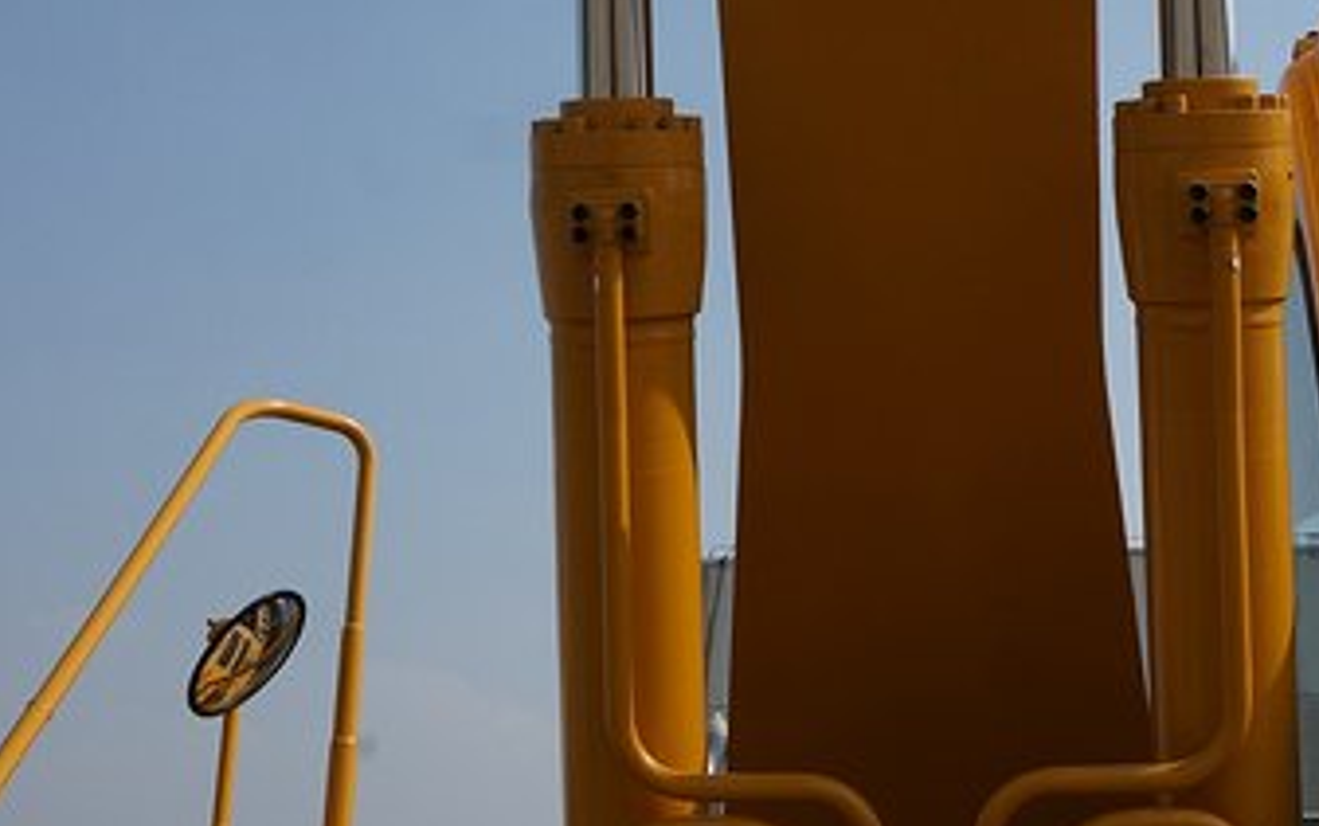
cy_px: 72
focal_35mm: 58
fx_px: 2086
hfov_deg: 34.8
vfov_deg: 21.8
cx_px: 865
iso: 100
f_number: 9
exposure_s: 1/400
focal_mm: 16
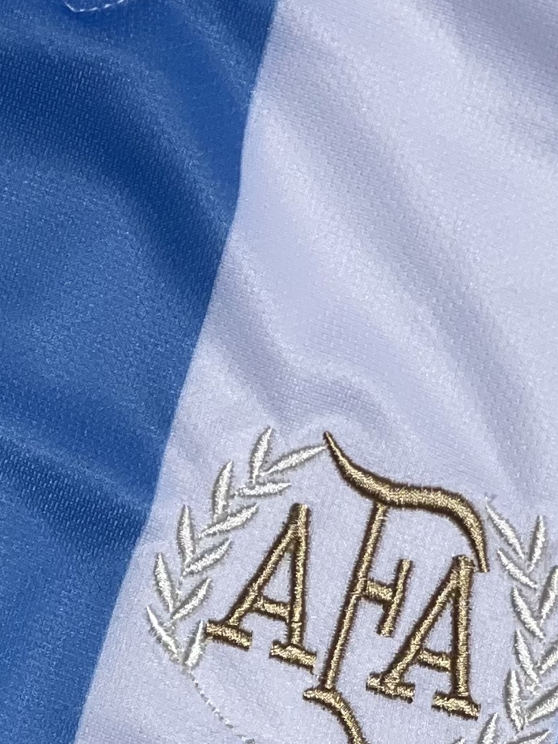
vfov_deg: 8.4
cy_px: 364
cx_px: 12
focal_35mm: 237
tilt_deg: -80.4
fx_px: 5093
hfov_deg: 6.3
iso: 32
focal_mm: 7.5
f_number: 2.2
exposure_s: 1/9346
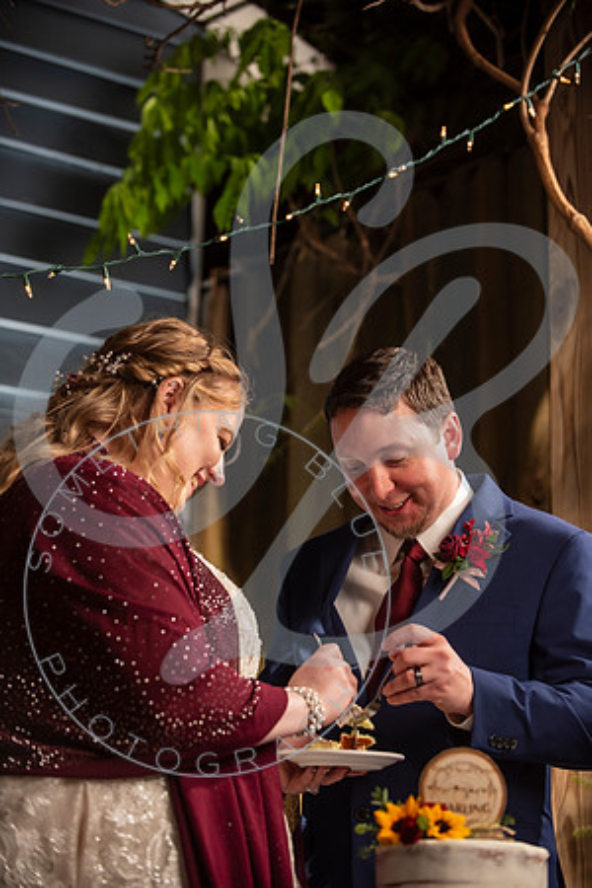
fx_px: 2417
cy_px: 444
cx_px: 296
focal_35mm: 98
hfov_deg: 14.0
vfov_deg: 20.8
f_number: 2.8
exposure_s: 1/200
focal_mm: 98
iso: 200
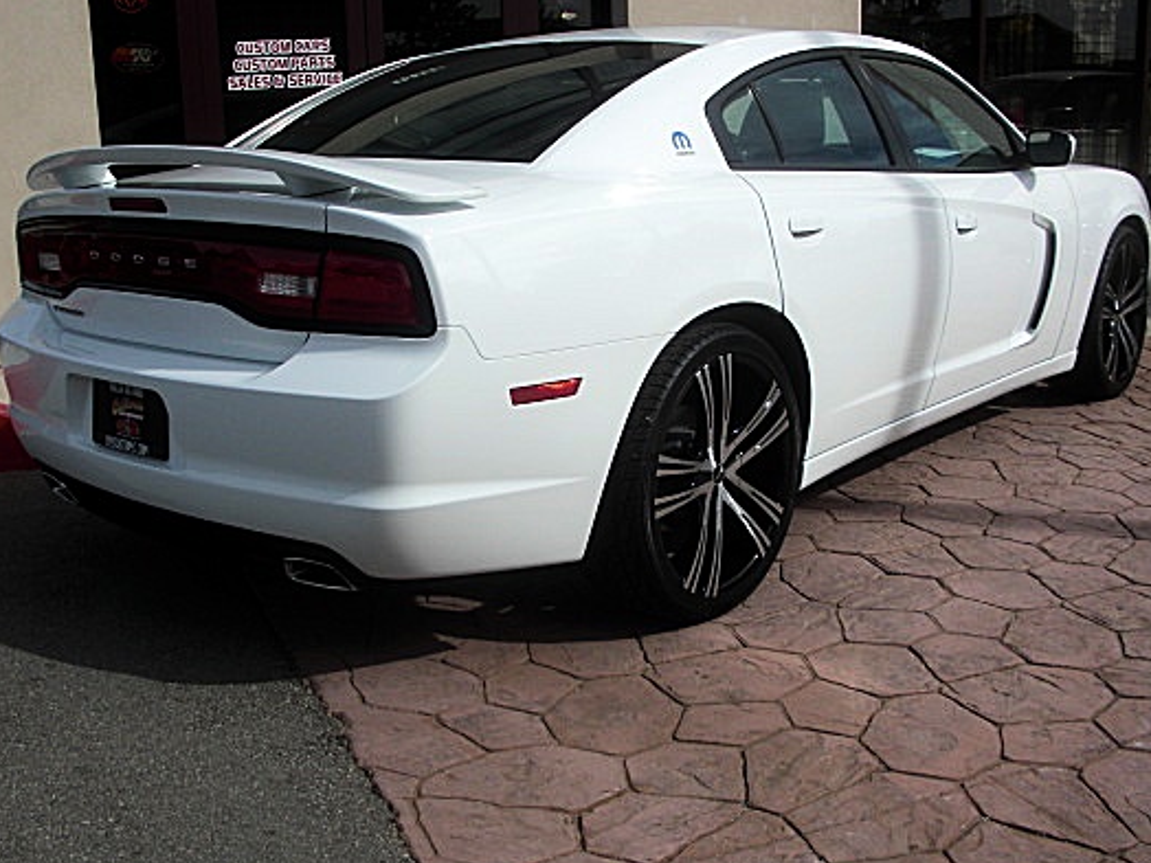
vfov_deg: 32.9
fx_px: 1463
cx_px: 573
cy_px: 470
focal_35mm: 44
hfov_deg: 42.9
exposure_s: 1/200
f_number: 7.9
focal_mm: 6.3
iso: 50
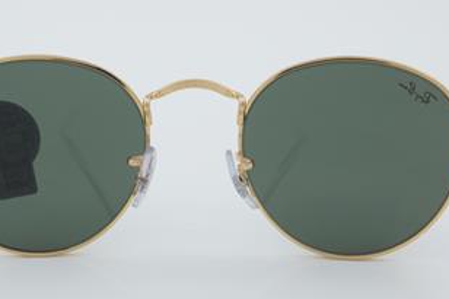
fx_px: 972
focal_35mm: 78
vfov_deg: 17.5
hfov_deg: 26.0
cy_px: 134
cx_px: 197
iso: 100
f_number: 32
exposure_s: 1/4
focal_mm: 40
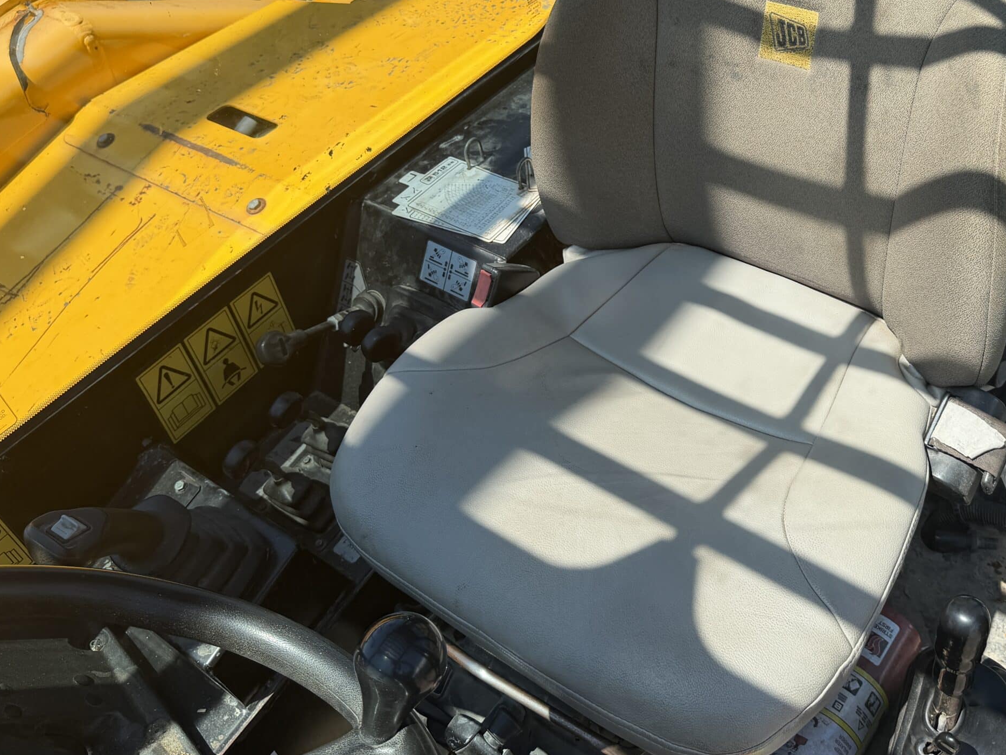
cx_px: 674
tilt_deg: -36.1
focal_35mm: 37
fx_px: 1075
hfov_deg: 49.2
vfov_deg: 38.0
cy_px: 216
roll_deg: +7.4
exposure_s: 1/2703
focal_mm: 6.76
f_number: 1.78
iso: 80
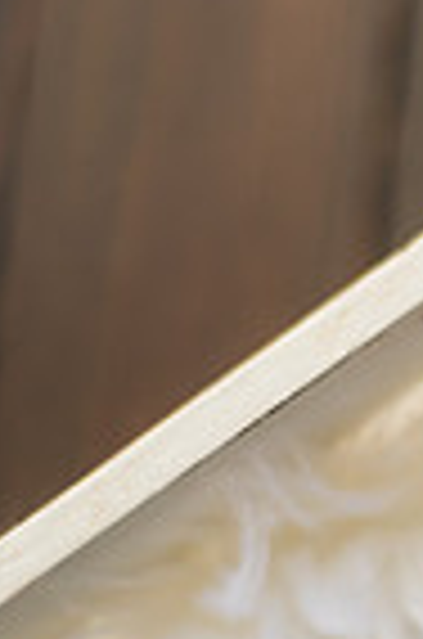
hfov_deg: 5.6
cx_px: 1268
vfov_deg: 9.0
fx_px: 4038
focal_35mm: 228
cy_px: 383
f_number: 1.8
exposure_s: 1/125
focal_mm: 50
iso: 400
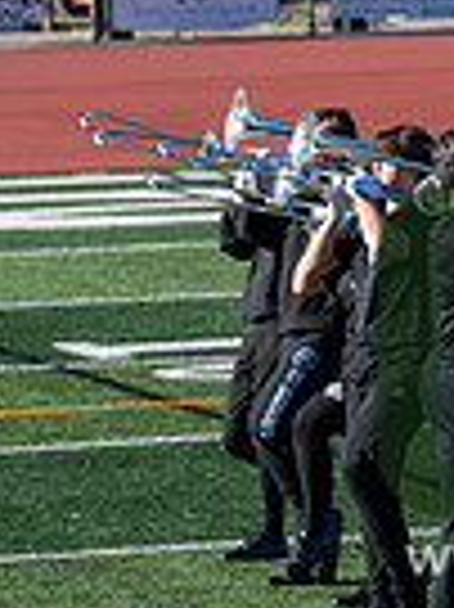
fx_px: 6673
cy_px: 399
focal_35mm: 381
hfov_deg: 3.9
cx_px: 715
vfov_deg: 5.2
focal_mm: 92
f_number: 4
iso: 160
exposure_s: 1/2000
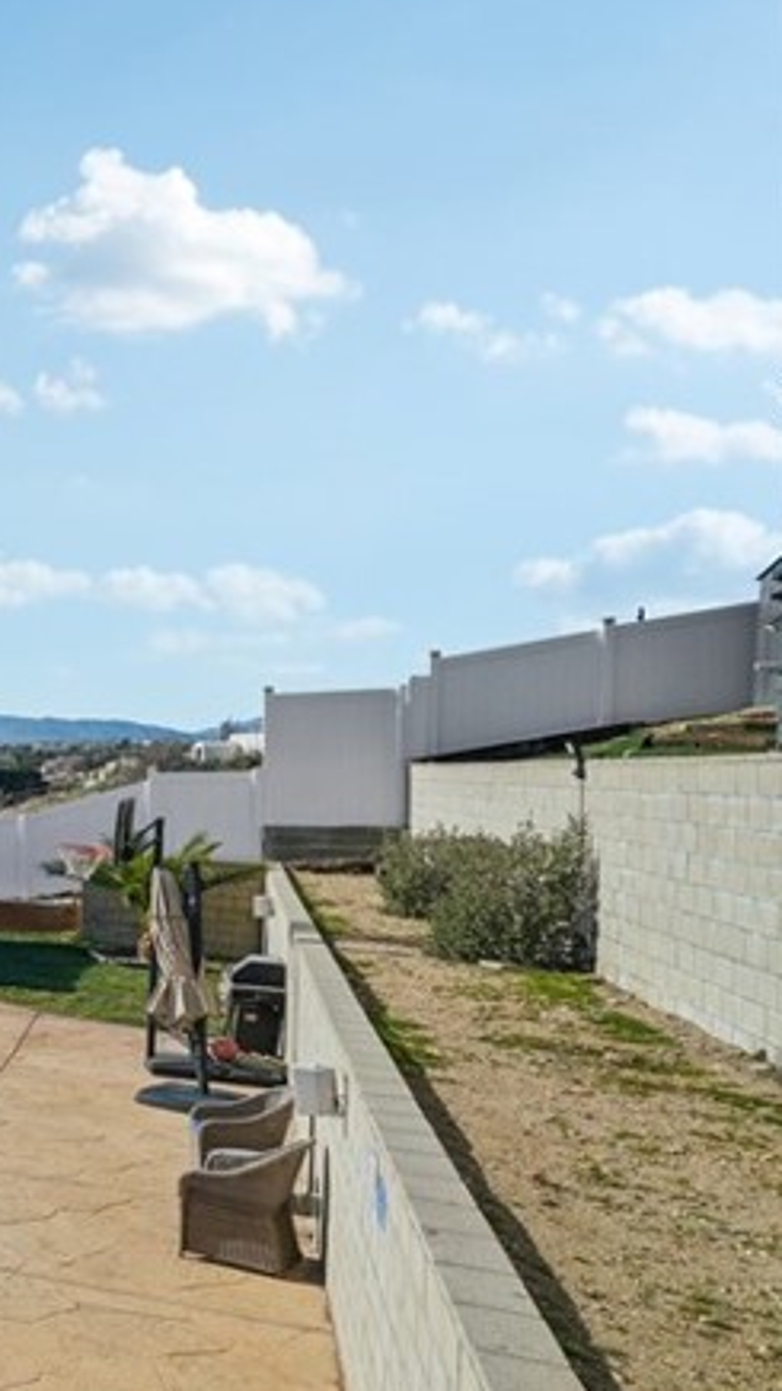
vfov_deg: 60.7
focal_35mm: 32
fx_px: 1181
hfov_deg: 18.5
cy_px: 810
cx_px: -839
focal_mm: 13
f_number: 8
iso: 100
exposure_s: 1/320
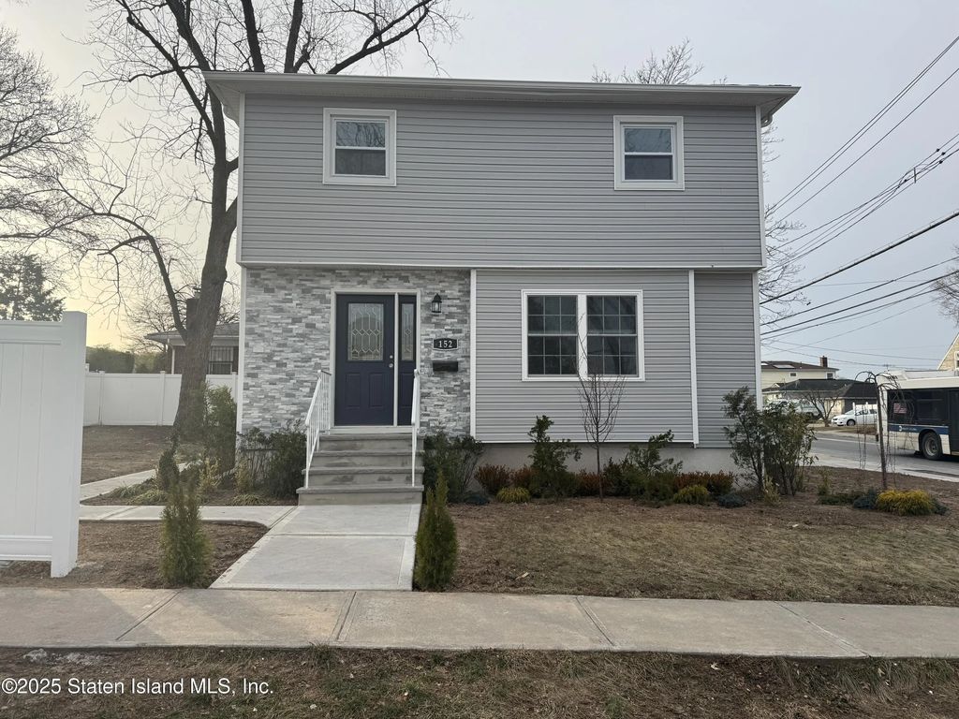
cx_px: 480
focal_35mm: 24
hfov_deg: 71.6
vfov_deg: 56.8
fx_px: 665
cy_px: 360
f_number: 1.78
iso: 80
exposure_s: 1/1456
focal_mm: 6.76
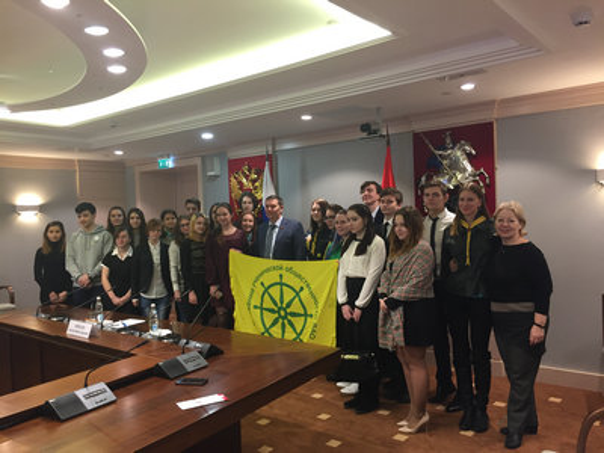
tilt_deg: -0.9
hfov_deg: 61.7
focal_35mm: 29
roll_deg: +3.1
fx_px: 506
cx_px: 302
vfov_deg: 48.2
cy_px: 226
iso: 125
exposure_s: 1/33
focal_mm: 4.15
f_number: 2.2
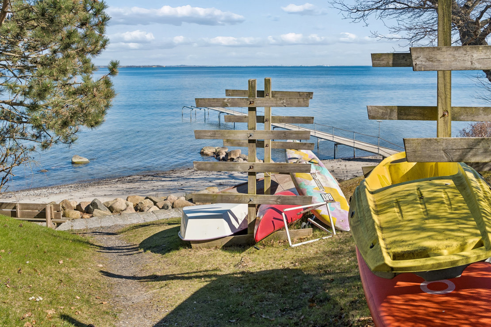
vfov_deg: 36.9
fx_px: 491
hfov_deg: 53.1
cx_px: 246
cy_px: 164
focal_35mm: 36
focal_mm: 24
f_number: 8
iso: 200
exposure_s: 1/200
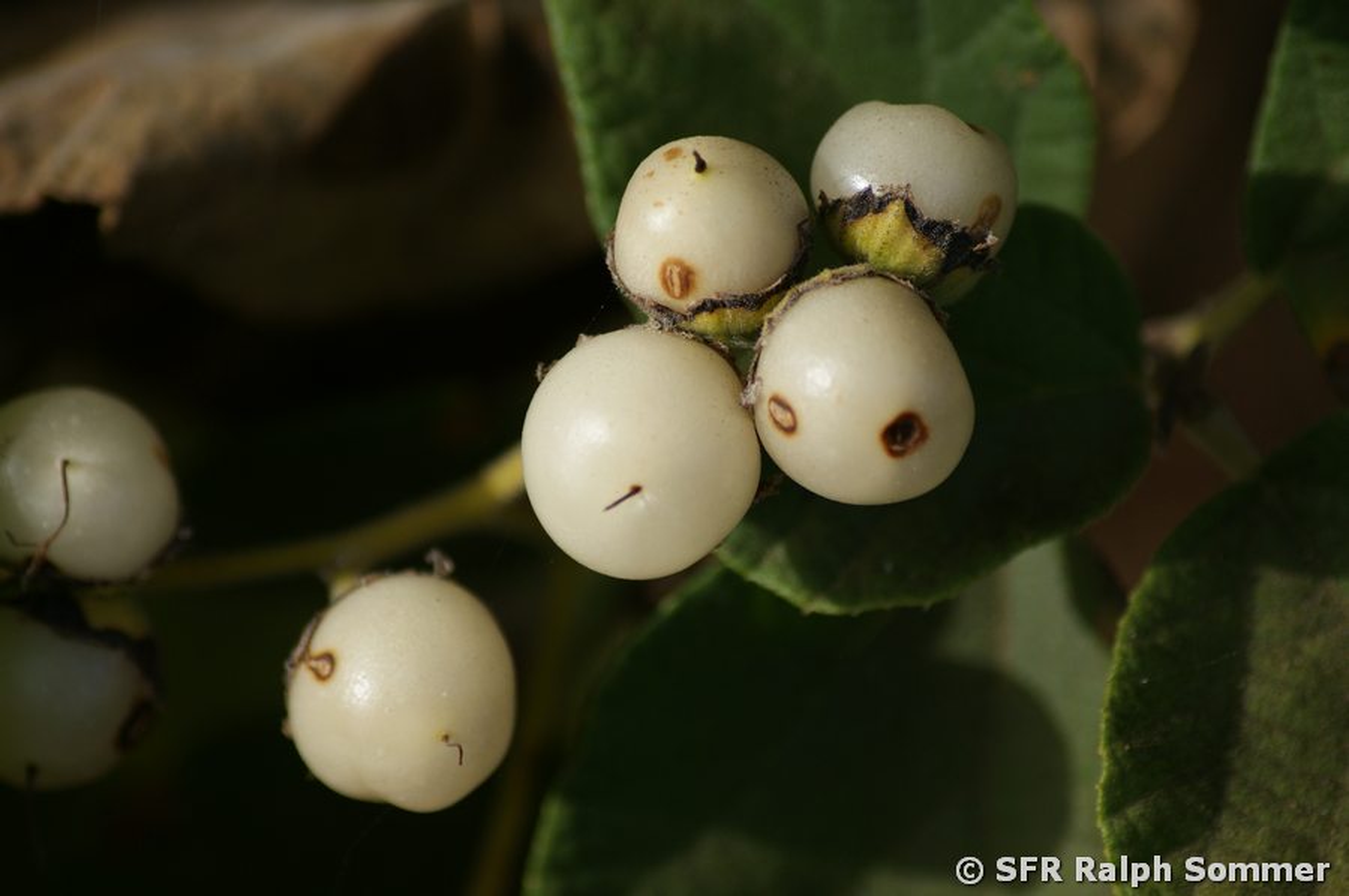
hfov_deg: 6.9
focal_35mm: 300
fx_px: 11229
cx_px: 674
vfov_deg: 4.6
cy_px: 448
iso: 100
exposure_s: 1/320
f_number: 5.6
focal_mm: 200
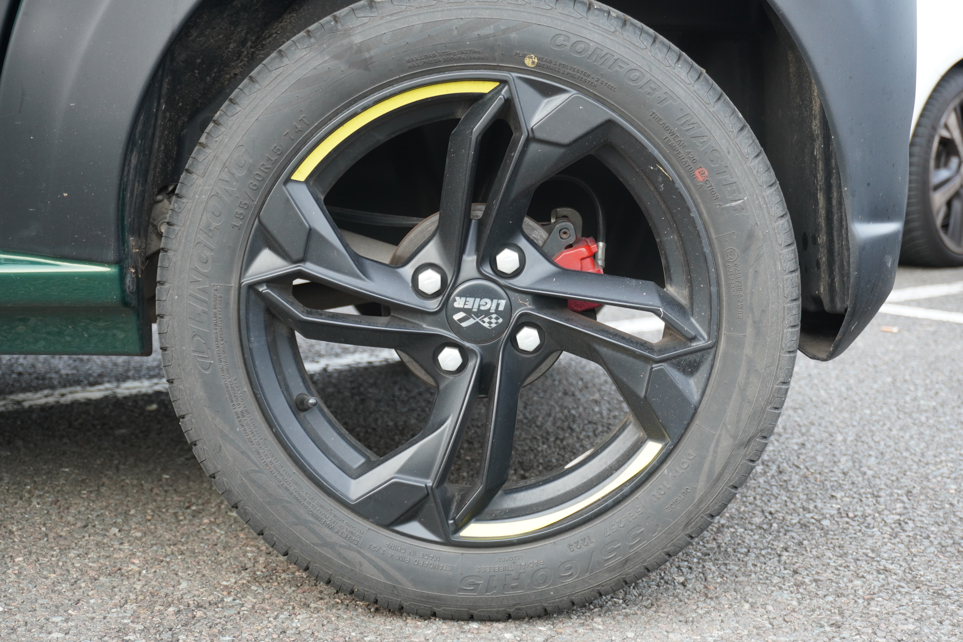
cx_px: 489
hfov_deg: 37.2
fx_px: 1431
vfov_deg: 25.3
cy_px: 320
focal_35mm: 54
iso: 500
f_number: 5.6
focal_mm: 35
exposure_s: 1/60
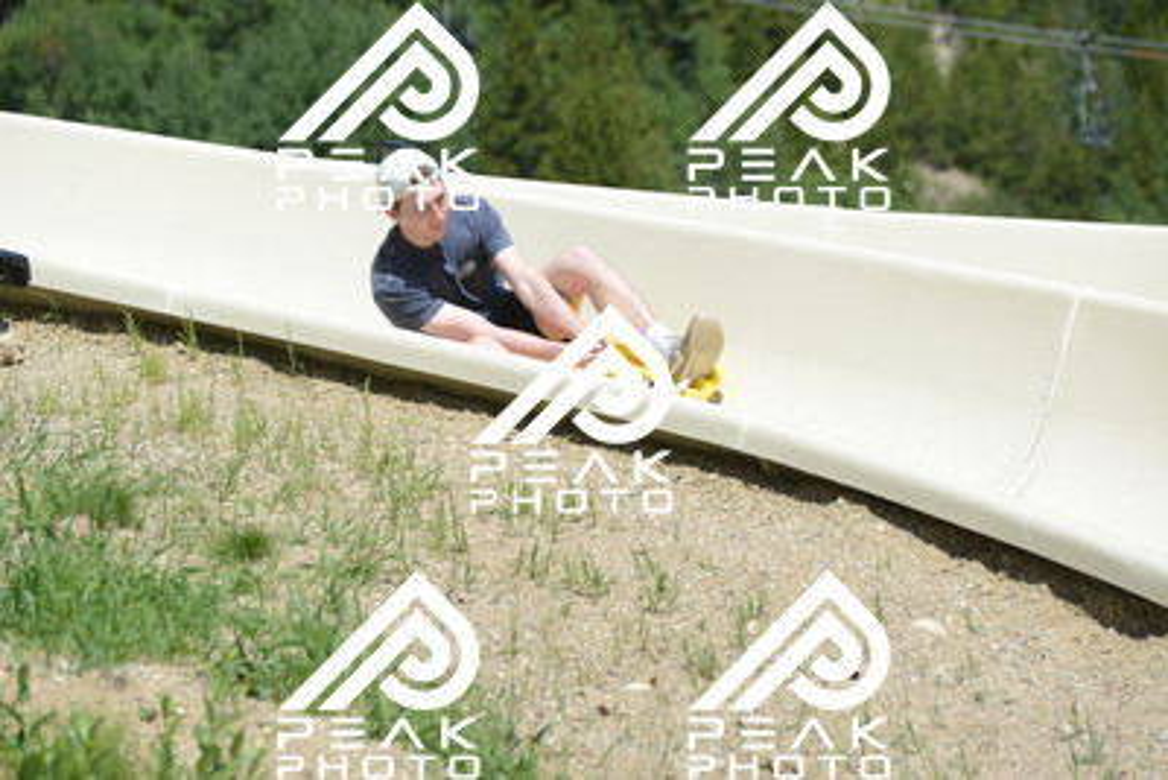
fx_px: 6329
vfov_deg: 7.0
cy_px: 390
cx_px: 584
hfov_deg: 10.5
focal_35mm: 195
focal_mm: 195
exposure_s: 1/1250
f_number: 6.3
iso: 400
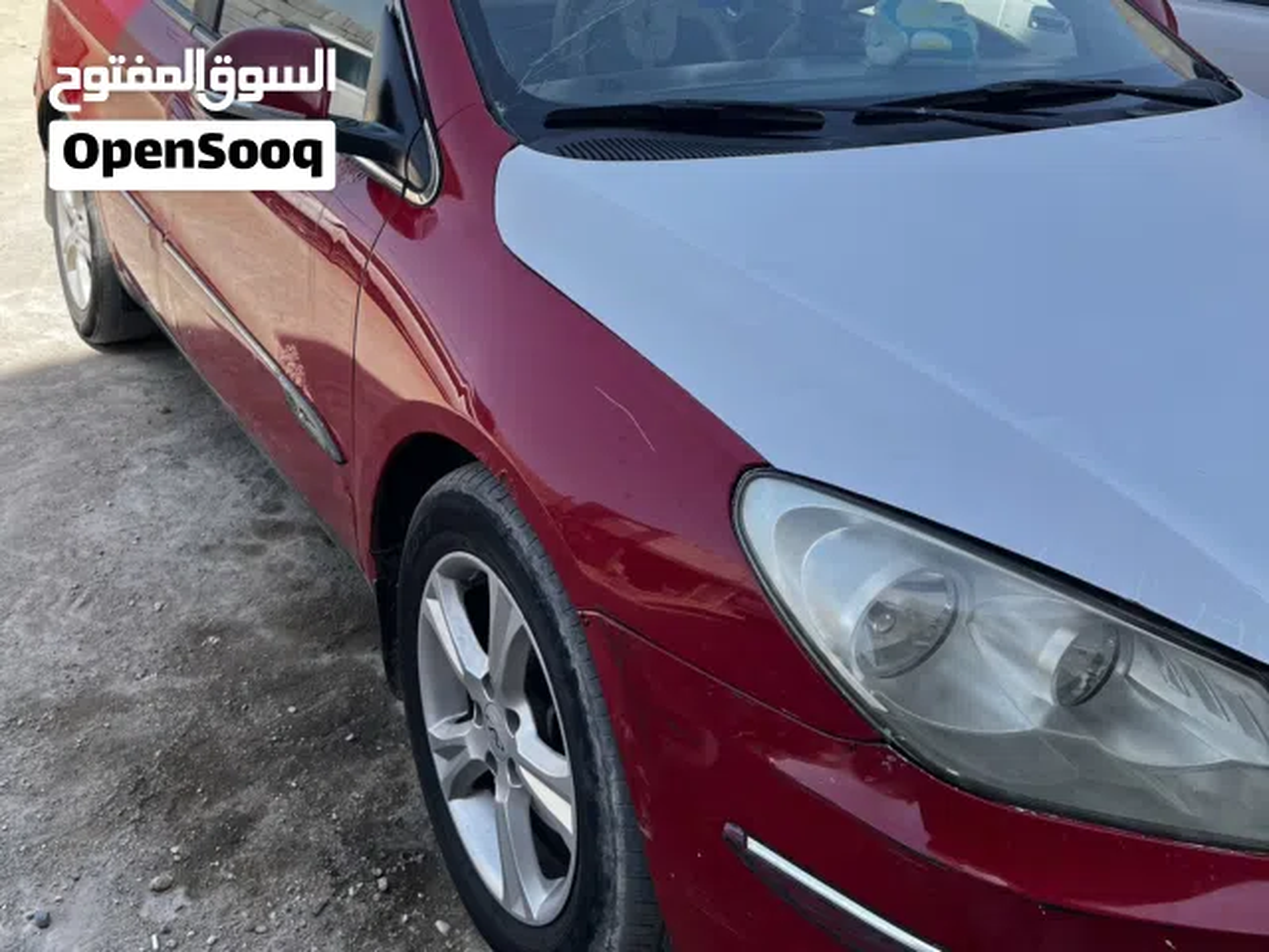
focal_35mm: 26
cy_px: 476
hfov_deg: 67.3
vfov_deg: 53.1
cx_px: 634
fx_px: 953
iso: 50
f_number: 1.5
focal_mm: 5.7
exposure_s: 1/1238
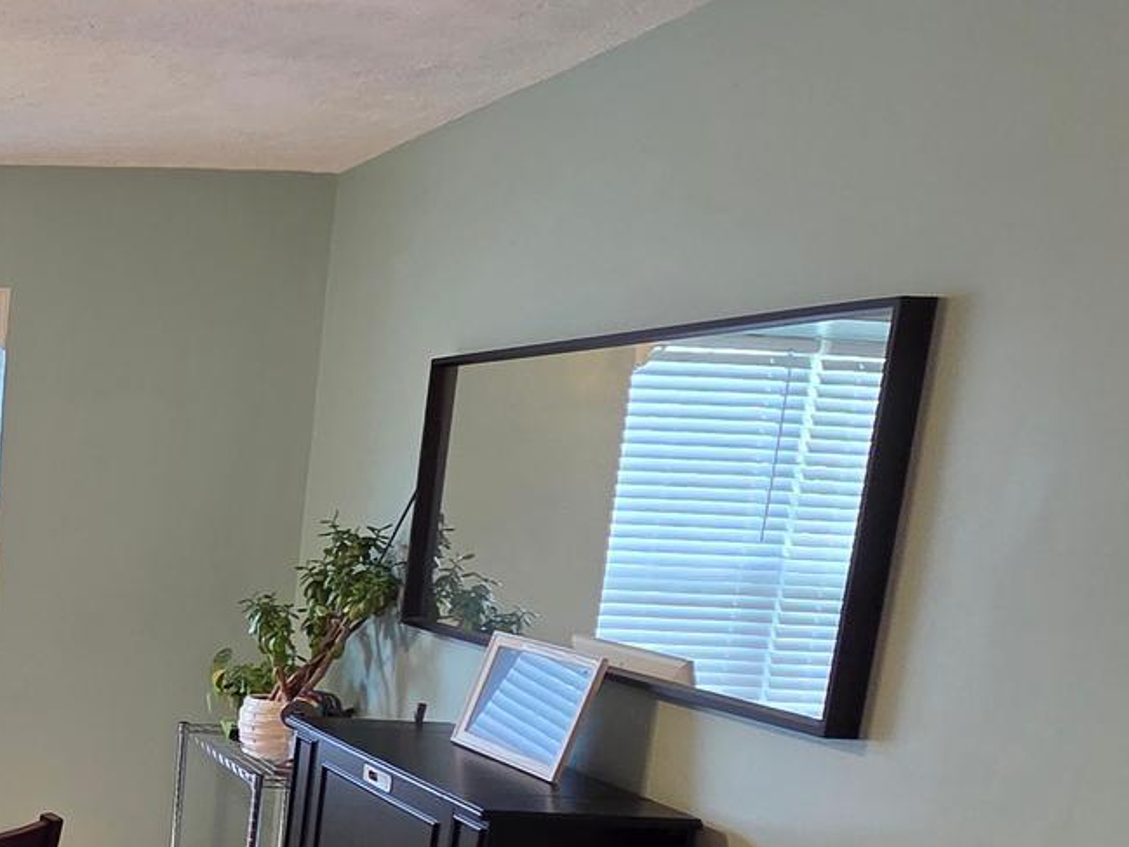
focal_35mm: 41
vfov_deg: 33.6
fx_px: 1337
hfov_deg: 34.5
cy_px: 737
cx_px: -287
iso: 160
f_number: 2.2
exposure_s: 1/60
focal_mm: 2.2
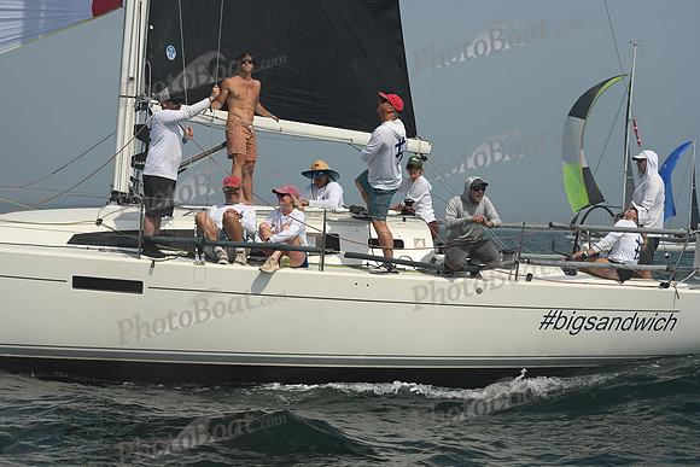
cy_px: 234
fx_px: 1361
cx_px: 350
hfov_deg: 28.8
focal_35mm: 70
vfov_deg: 19.5
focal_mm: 70
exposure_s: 1/1250
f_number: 10
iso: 320
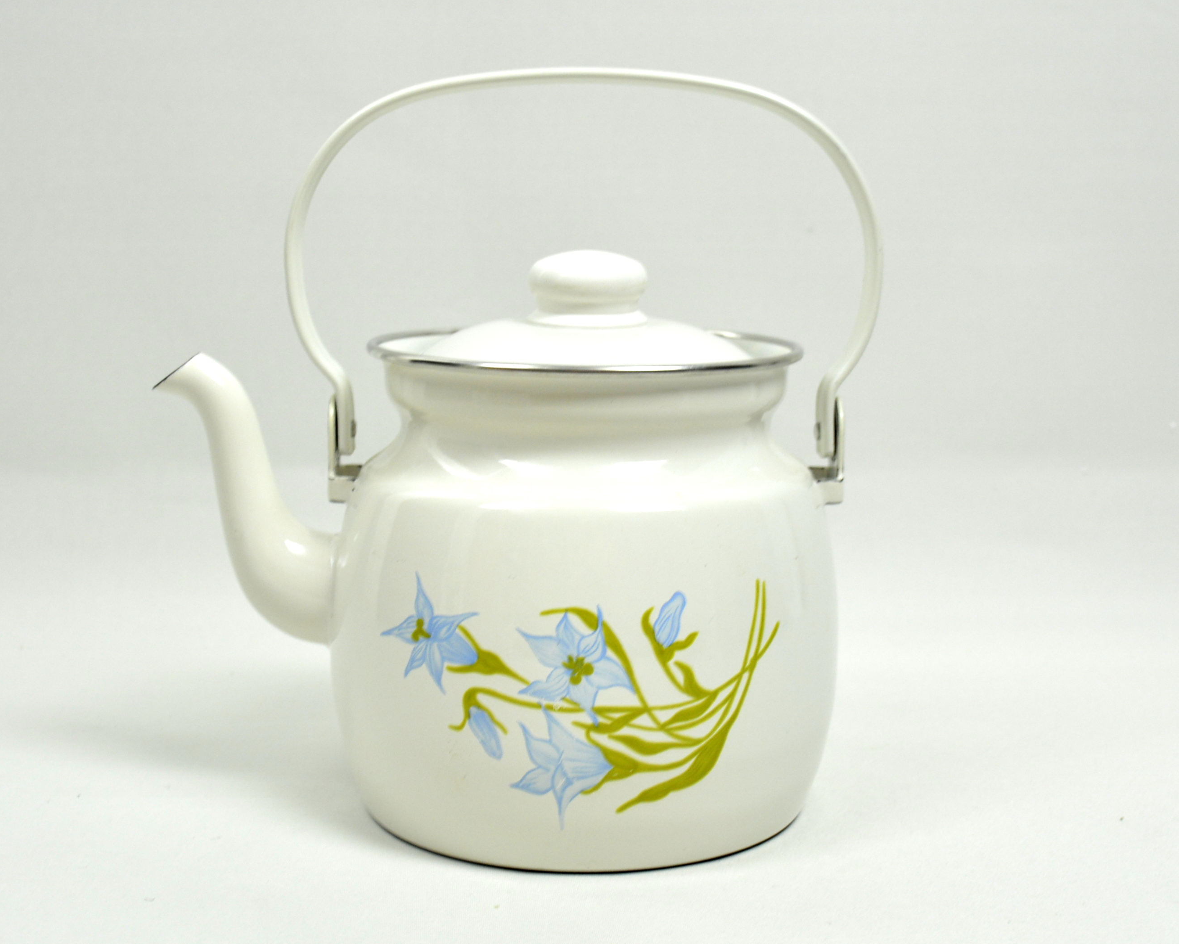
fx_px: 2024
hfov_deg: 32.5
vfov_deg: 26.2
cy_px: 477
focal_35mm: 58
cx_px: 607
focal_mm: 24
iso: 400
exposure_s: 1/4
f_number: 5.6
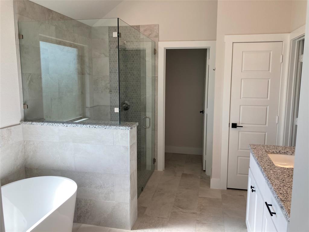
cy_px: 116
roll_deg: -1.8
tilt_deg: -5.3
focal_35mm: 28
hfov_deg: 63.4
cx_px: 154
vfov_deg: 49.7
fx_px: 250
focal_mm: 3.99
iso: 20
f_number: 1.8
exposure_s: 1/180
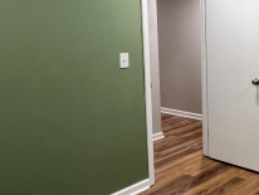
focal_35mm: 42
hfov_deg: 36.3
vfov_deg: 34.2
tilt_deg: -6.0
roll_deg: -0.2
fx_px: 315
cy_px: 68
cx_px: 299
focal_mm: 1.57
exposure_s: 1/60
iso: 160
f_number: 1.8
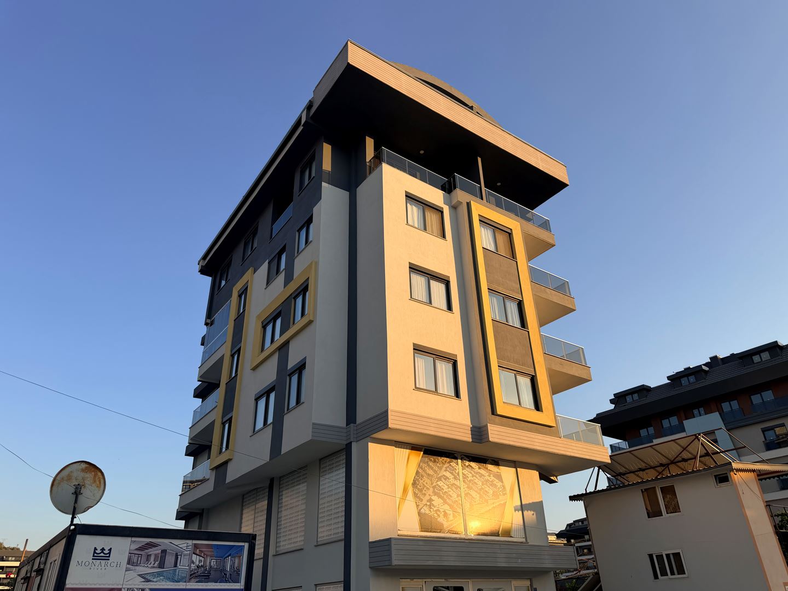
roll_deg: +2.8
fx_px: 546
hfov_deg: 71.6
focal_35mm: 24
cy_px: 296
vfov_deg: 56.8
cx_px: 394
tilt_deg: +29.0
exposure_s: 1/1901
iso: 80
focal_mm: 6.76
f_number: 1.78
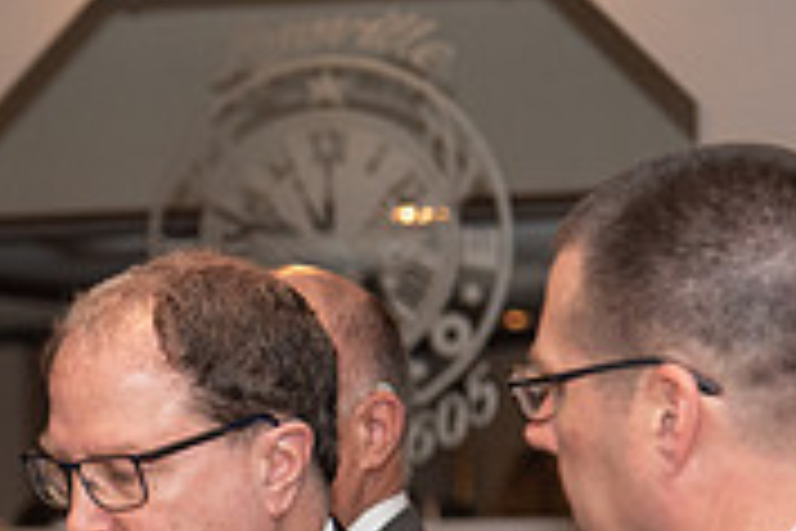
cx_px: 63
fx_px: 5063
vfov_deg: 5.9
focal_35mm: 229
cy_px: 740
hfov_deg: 9.0
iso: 800
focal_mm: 70
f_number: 4
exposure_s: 1/200
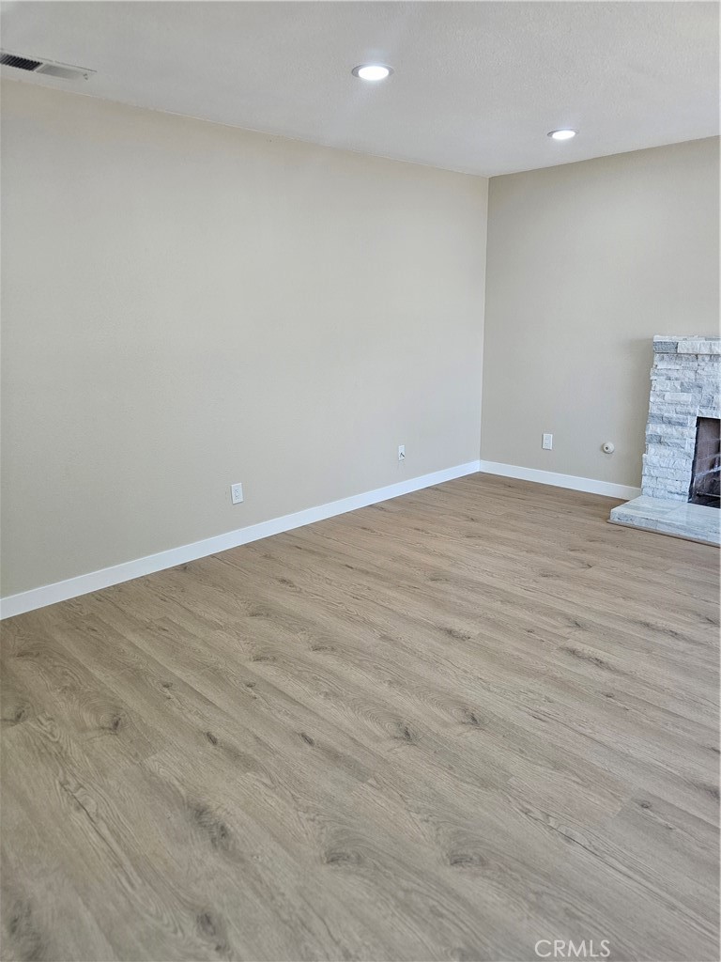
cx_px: 360
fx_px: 639
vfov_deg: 73.9
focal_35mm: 23
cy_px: 481
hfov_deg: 58.9
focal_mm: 6.3
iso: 125
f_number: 1.7
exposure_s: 1/120
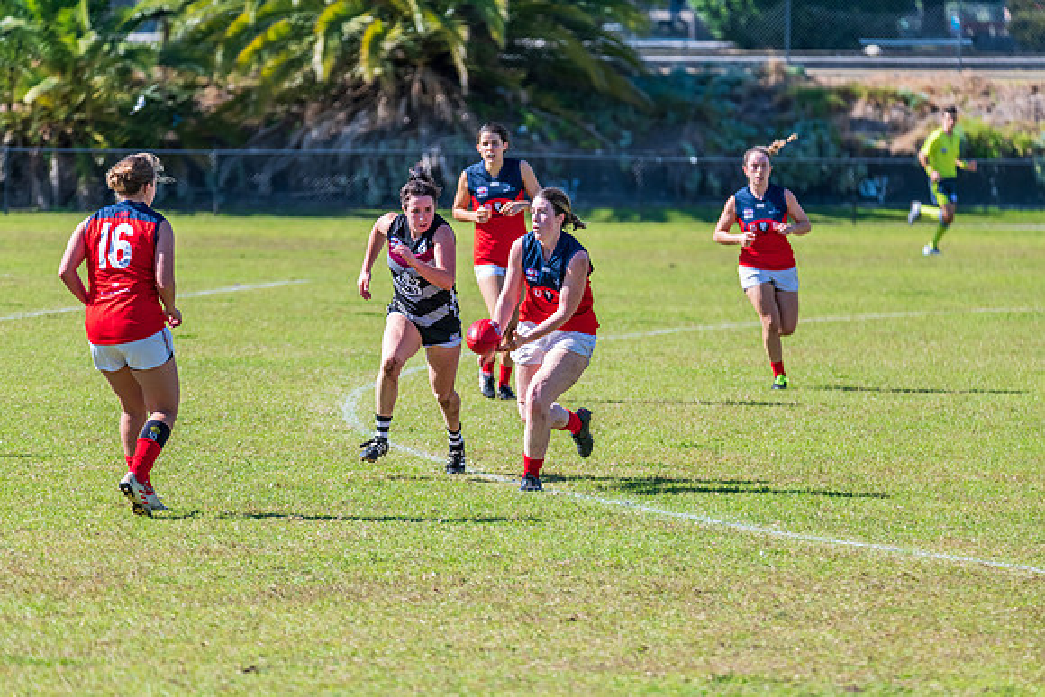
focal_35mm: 300
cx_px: 522
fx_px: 8710
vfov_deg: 4.6
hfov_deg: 6.9
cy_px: 348
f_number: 6.3
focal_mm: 300
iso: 800
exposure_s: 1/2000
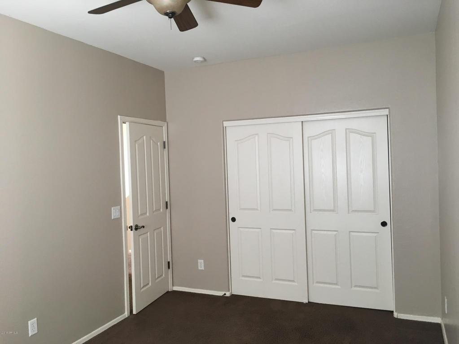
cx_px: 230
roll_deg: +1.5
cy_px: 172
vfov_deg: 48.2
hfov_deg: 61.7
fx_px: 384
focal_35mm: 29
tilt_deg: +0.0
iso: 64
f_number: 2.2
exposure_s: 1/30
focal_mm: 4.15
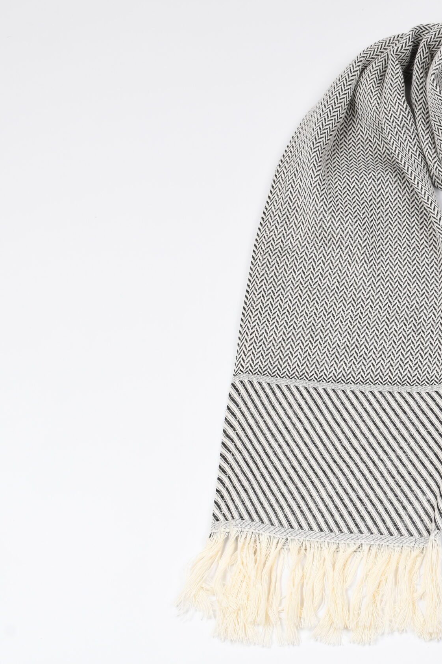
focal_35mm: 80
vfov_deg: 25.4
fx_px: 1469
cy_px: 332
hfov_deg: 16.6
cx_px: 492
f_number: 8
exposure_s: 1/25
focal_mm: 35
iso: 400
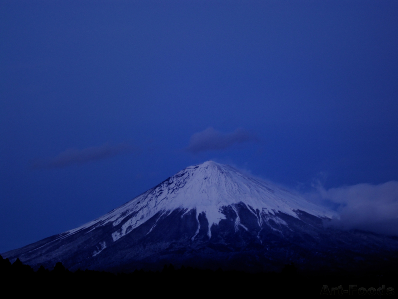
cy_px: 150
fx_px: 885
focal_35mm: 77
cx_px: 199
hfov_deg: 25.3
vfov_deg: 19.1
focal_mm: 16.6
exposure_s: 1/2.6
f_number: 4.7
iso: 64
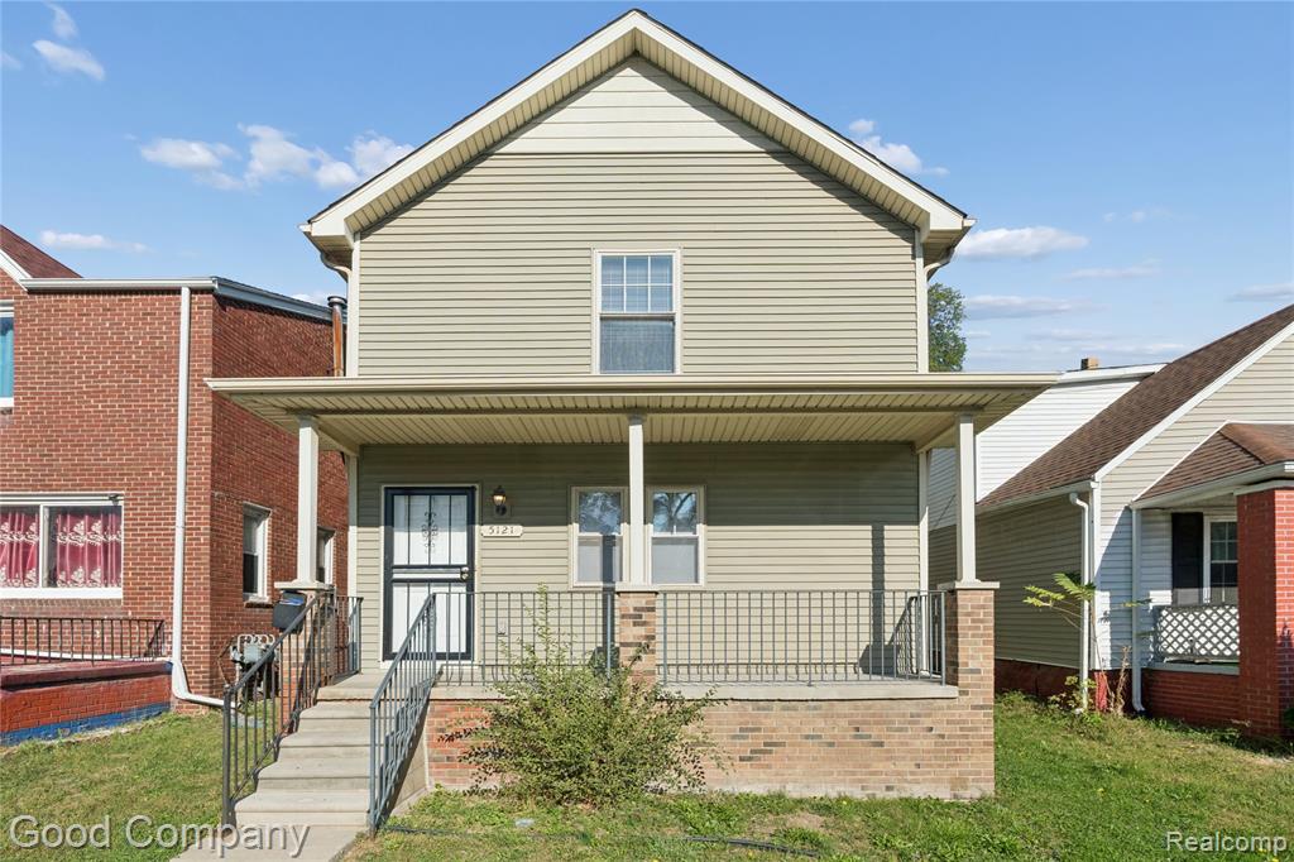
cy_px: 431
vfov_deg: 72.0
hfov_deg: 95.0
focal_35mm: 16
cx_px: 647
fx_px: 593
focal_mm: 11
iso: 400
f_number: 8
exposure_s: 1/1000
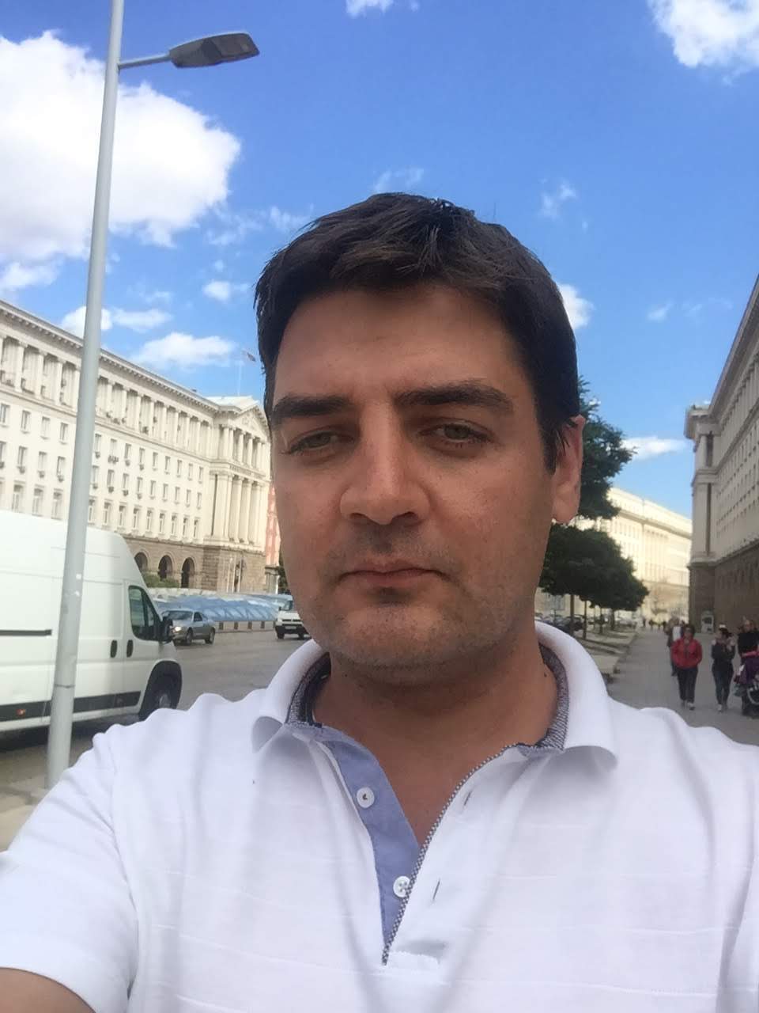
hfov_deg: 45.4
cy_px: 506
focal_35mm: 31
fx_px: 906
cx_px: 380
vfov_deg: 58.4
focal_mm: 2.65
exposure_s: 1/850
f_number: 2.2
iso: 32
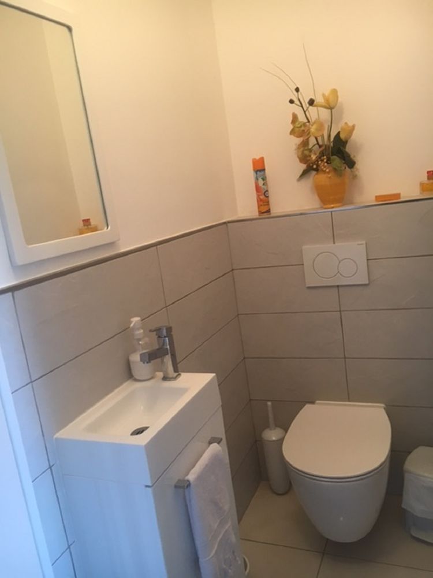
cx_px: 216
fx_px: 484
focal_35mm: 29
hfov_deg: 48.2
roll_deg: +8.9
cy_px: 289
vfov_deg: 61.7
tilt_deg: -10.7
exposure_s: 1/33
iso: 100
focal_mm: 4.15
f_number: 2.2
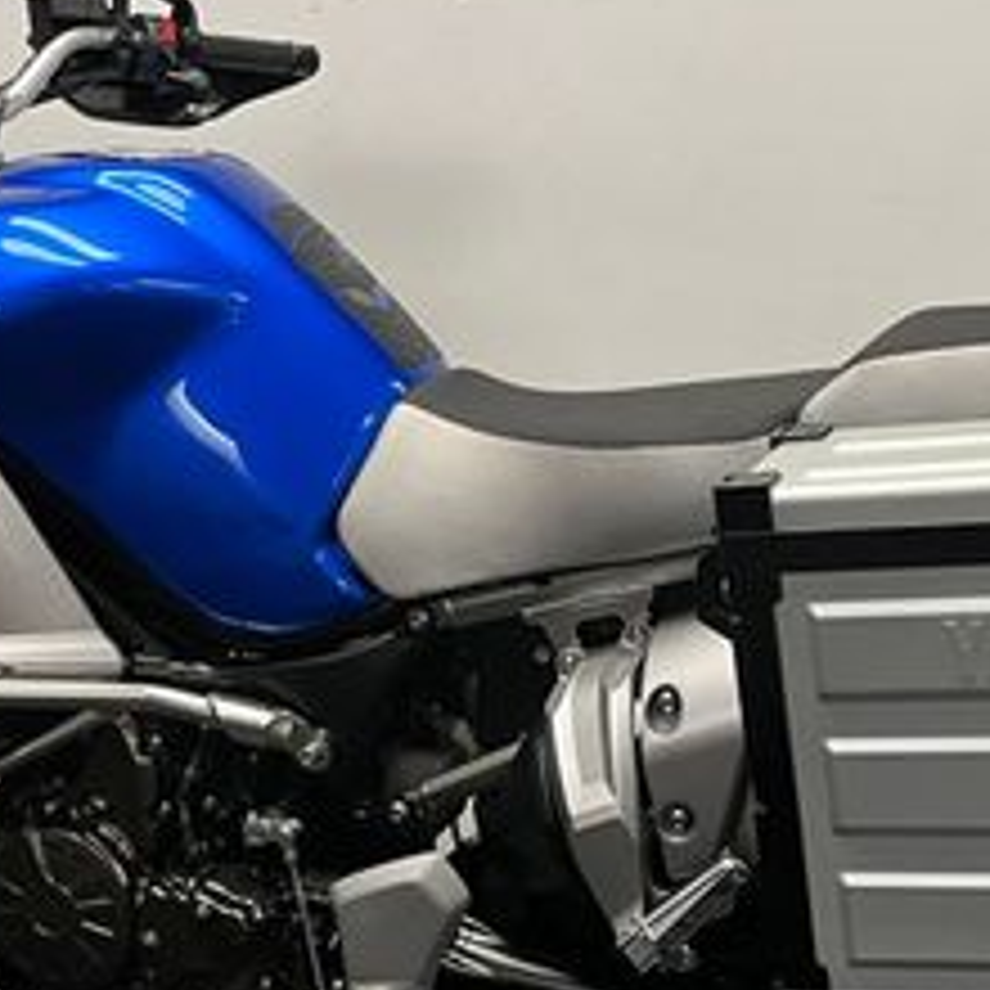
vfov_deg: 25.7
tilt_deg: -6.6
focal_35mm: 67
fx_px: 2168
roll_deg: -2.0
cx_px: 580
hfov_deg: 25.7
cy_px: 441
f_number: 1.6
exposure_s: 1/50
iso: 64
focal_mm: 5.1
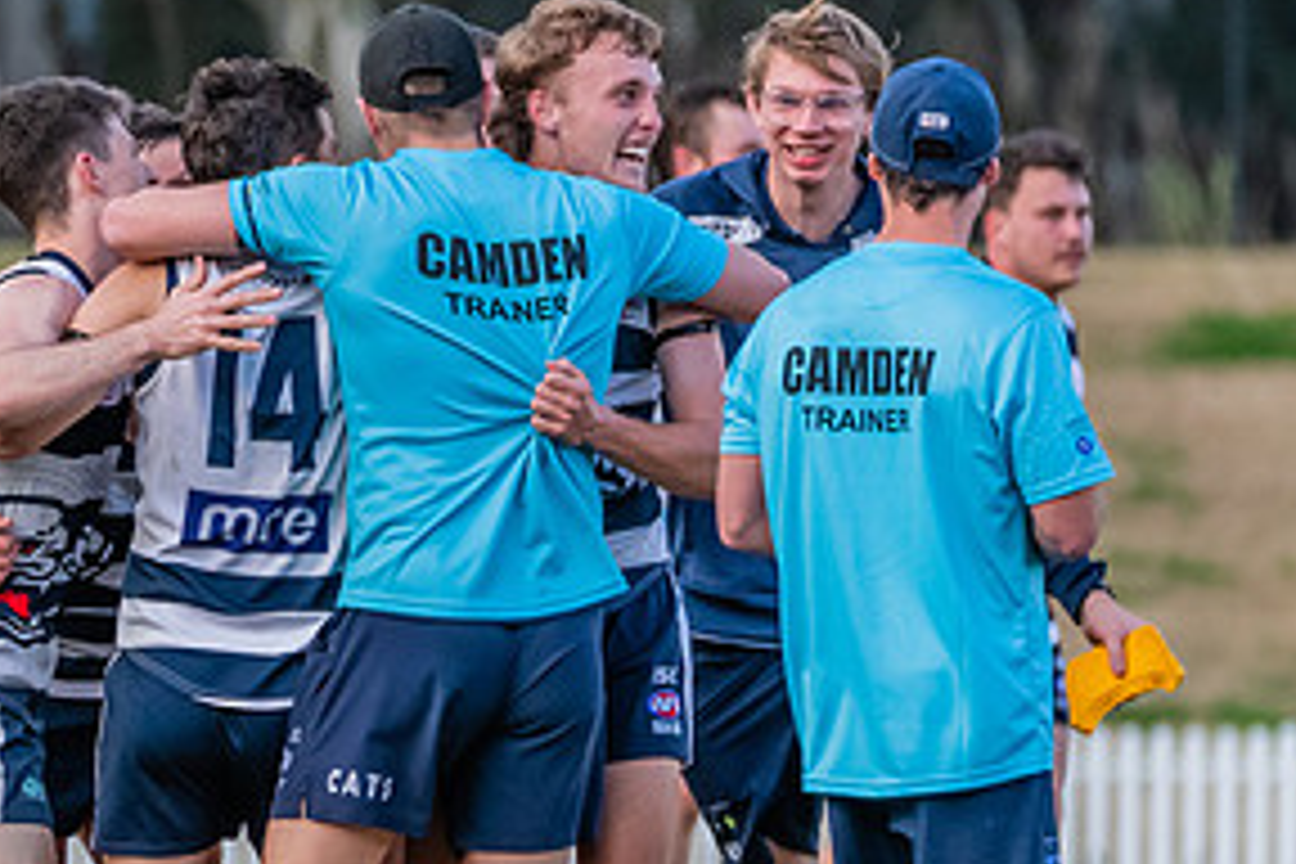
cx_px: -81
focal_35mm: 995
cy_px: 559
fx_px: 35817
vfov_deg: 1.4
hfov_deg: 2.1
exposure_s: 1/2000
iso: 2200
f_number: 6
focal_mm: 350
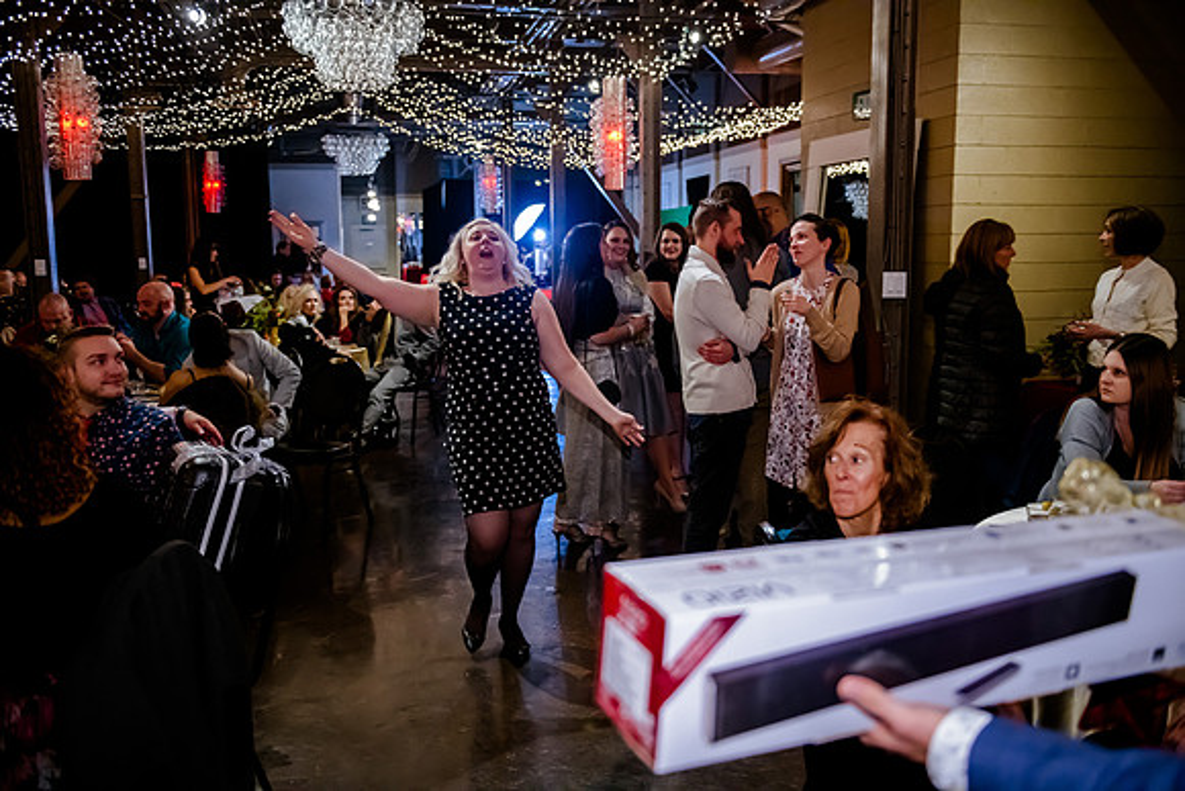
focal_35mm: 32
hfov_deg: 58.7
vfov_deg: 41.1
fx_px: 1054
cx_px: 592
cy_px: 396
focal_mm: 32
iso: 5000
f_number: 2.8
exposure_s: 1/200
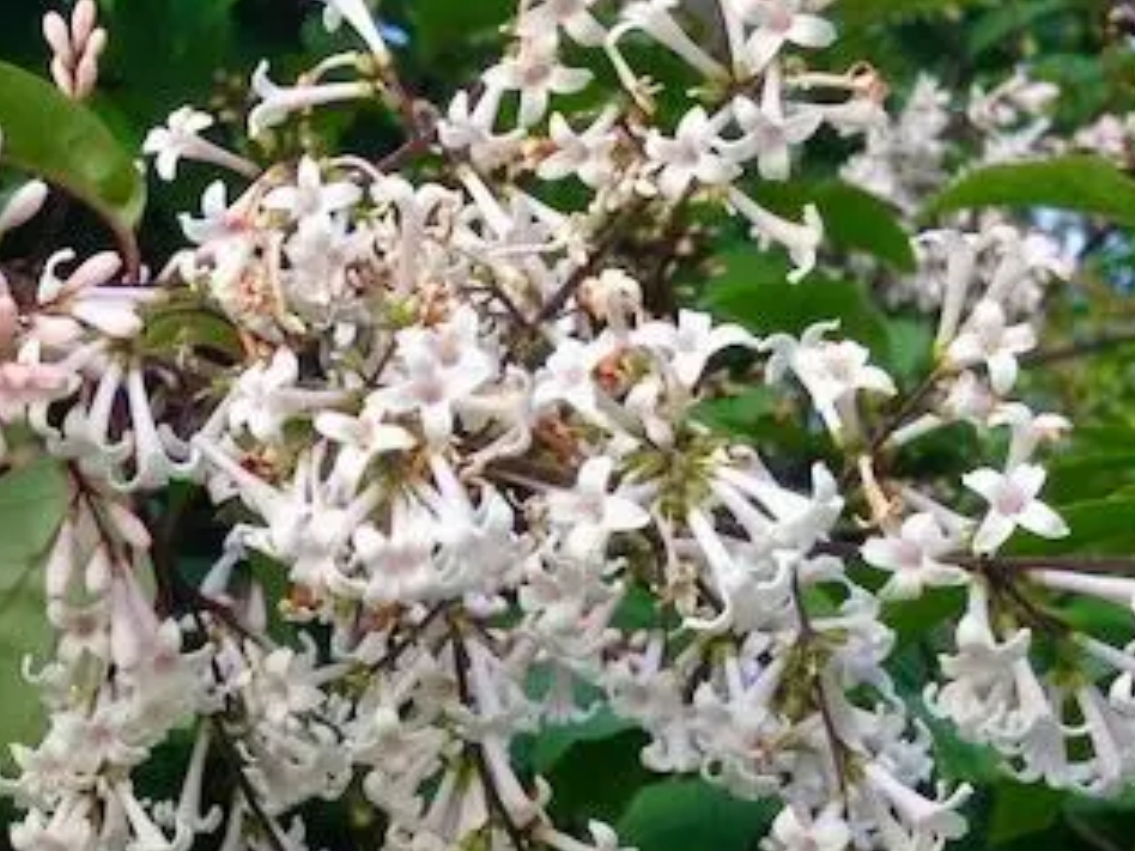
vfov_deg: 13.8
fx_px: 3508
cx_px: -75
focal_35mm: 107
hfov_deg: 17.8
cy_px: 571
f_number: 2.4
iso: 50
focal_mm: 4.12
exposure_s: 1/264
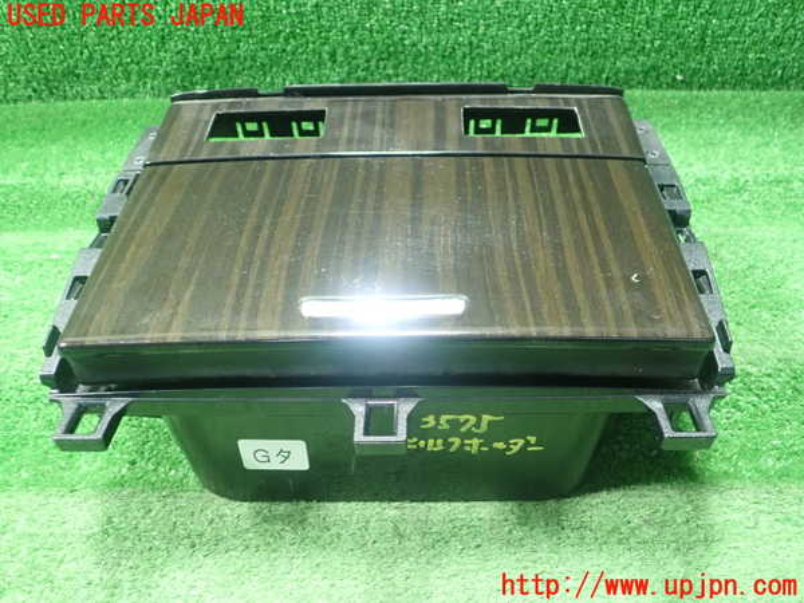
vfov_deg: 46.8
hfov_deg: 60.0
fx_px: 697
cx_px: 402
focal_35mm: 30
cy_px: 302
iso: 800
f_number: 2.3
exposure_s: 1/50
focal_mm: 5.5
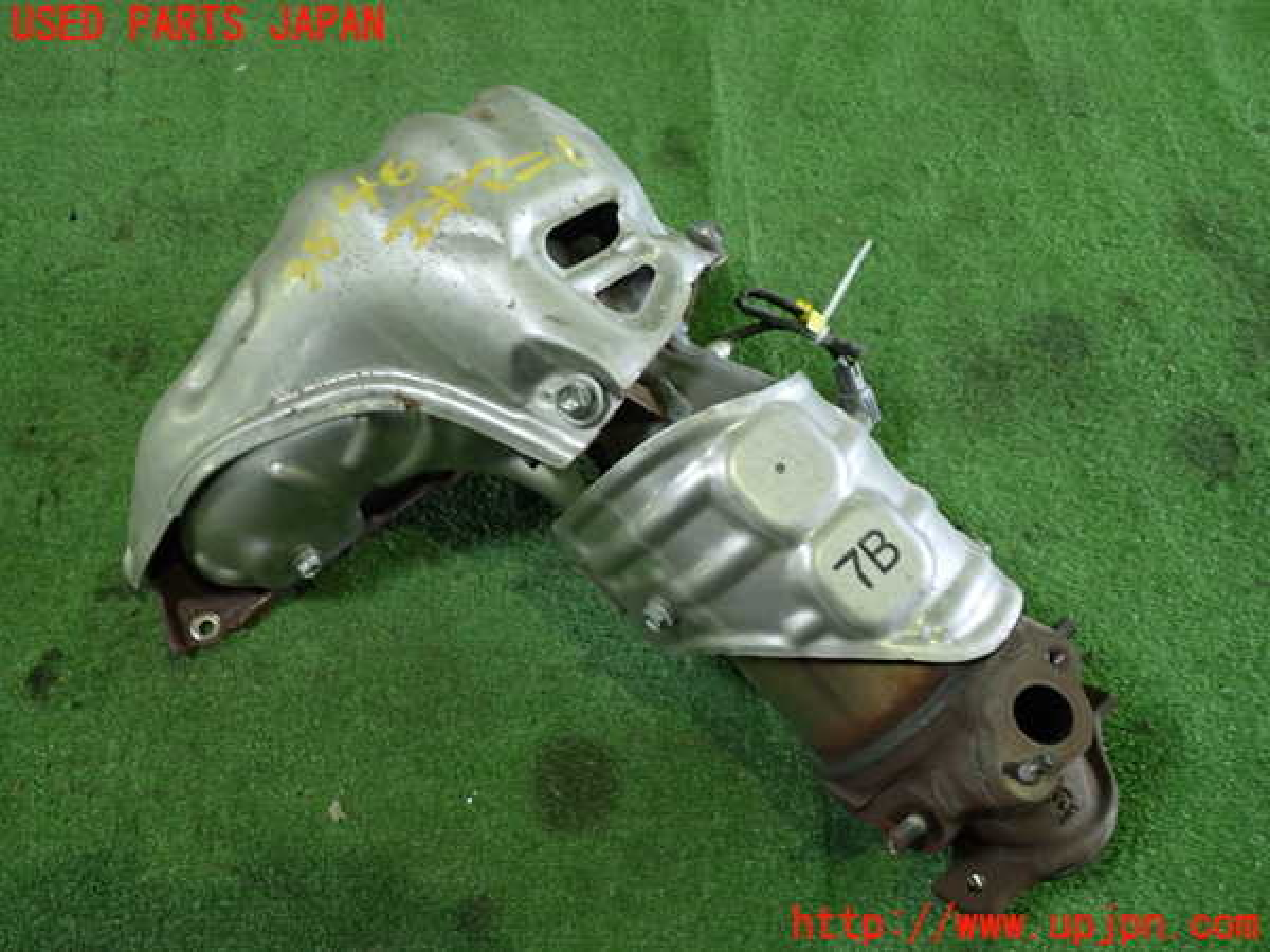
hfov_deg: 60.0
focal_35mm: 30
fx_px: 1101
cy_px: 476
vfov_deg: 46.8
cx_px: 635
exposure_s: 1/30
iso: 400
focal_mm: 5.4
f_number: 2.3
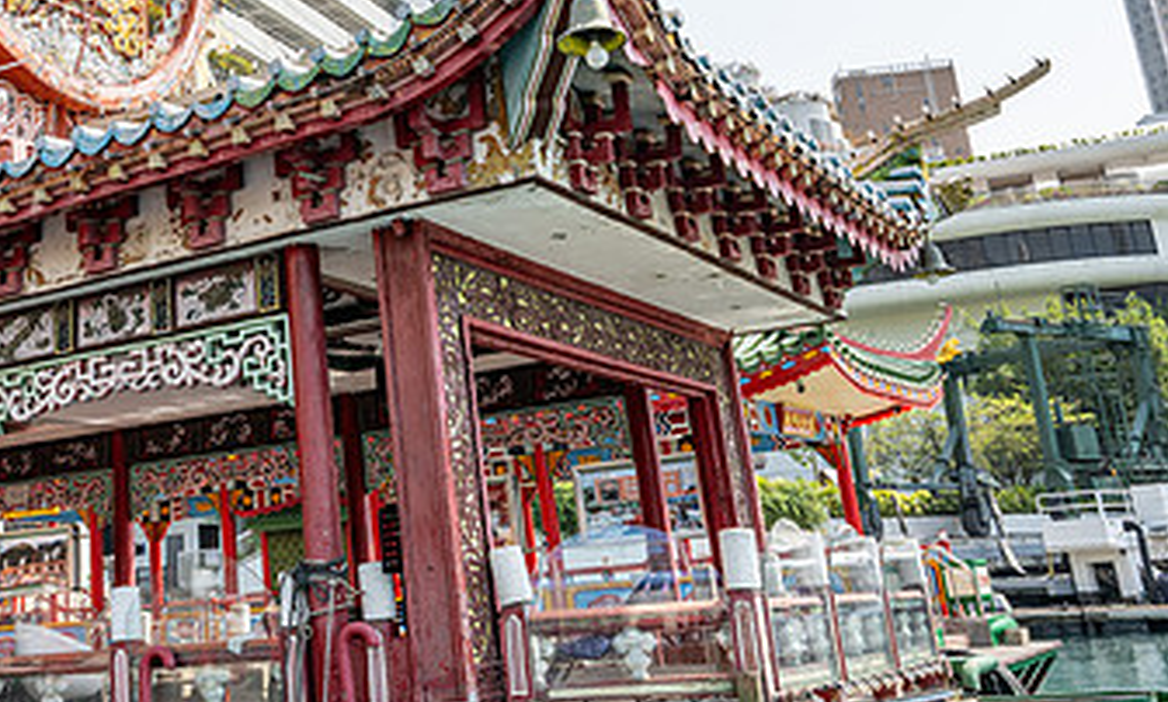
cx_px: 290
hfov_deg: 41.0
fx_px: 1512
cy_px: 25
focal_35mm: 48
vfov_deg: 25.1
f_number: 8
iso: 64
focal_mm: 24
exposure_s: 1/200
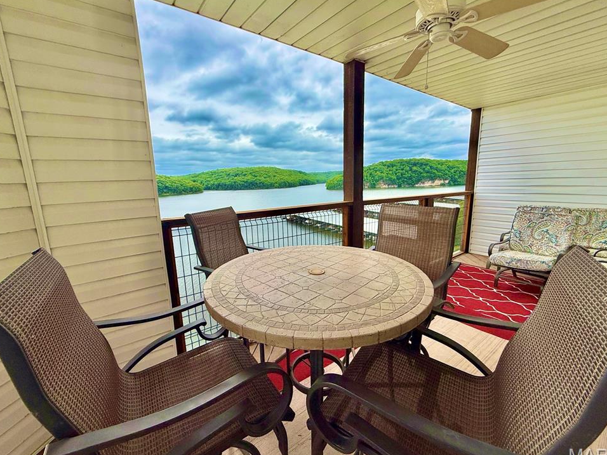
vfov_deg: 81.7
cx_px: 307
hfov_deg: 98.2
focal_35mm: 15
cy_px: 225
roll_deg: +2.2
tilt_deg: -9.8
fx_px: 263
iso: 50
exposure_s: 1/2237
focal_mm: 2.22
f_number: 2.2
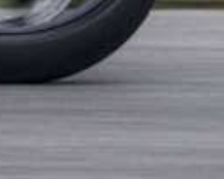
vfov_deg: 1.8
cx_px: -429
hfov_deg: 2.2
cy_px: -125
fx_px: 5770
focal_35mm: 871
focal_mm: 100
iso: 400
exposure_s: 1/125
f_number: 5
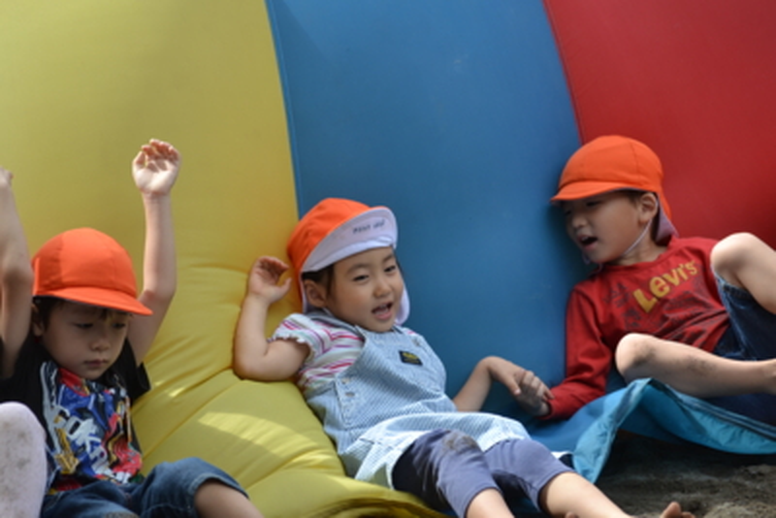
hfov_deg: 13.4
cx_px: 388
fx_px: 3299
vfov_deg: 9.0
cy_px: 259
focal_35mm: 153
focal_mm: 102
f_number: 6.3
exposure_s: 1/160
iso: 100
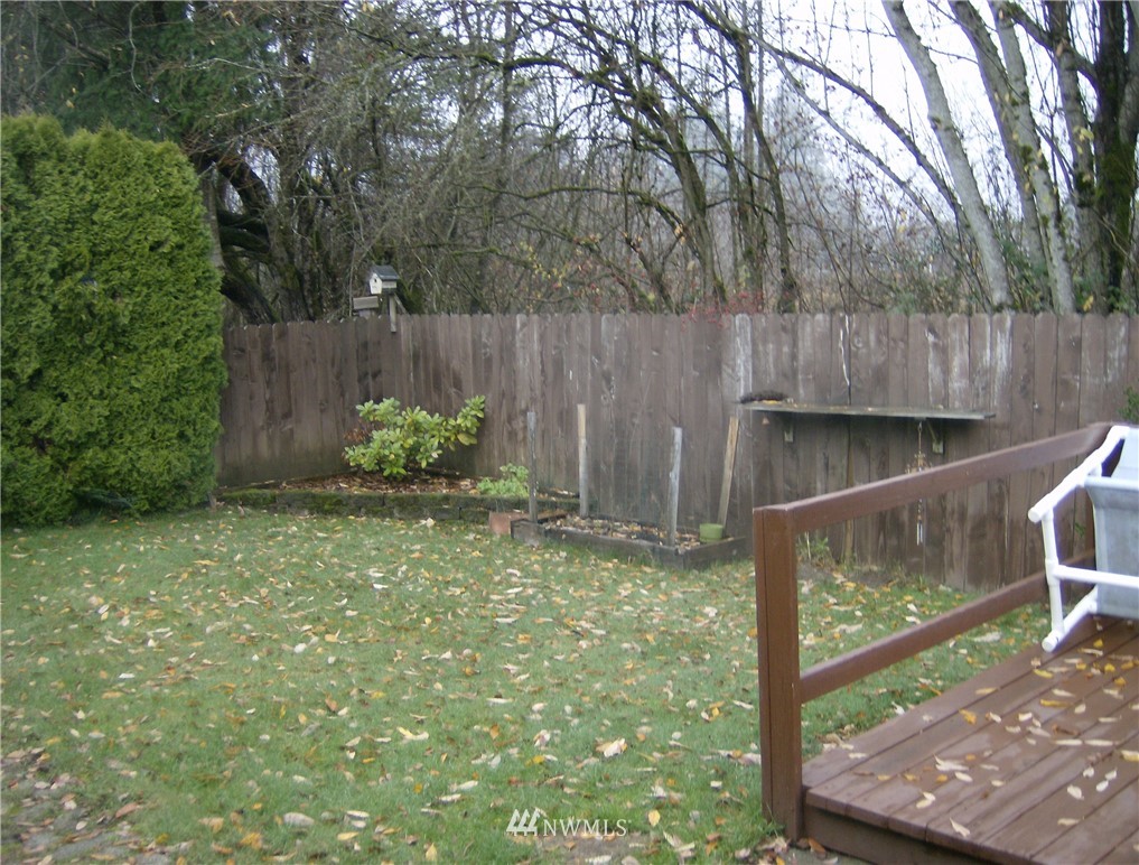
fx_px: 1190
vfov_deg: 39.9
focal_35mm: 36
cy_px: 432
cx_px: 570
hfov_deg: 51.2
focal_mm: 6
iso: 100
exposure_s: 1/86
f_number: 2.8
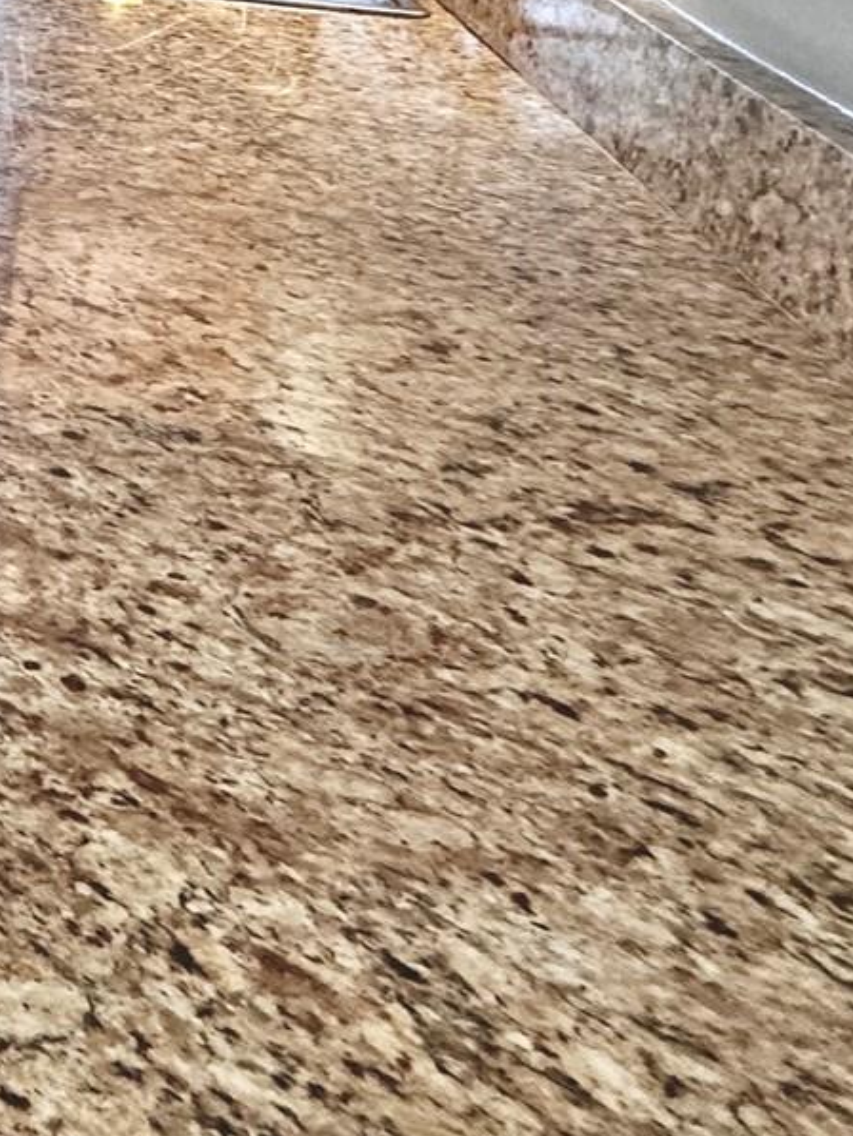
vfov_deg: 34.3
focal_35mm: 48
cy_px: -112
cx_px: -864
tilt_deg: -11.2
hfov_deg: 18.7
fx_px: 1577
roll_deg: -0.1
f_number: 2.2
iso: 400
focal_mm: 2.22
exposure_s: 1/60
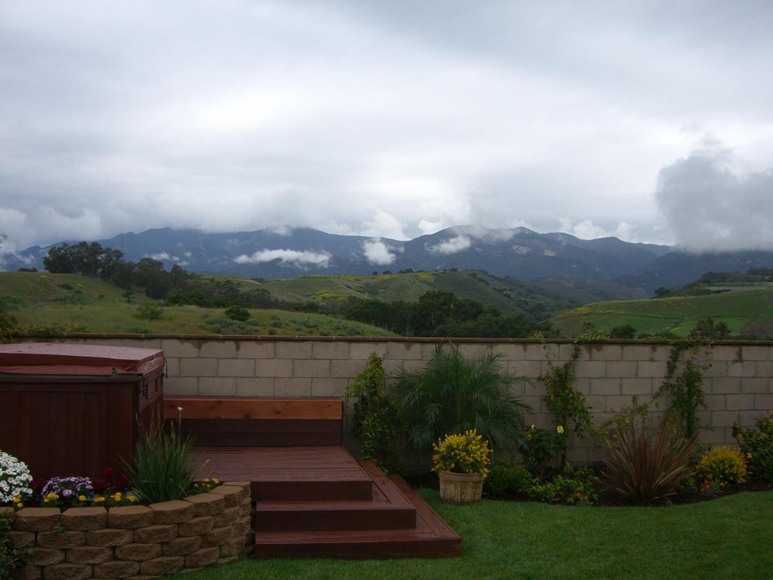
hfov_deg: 49.0
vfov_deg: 37.7
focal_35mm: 38
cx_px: 386
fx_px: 849
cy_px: 290
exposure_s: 1/500
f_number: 4.3
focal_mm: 6.2
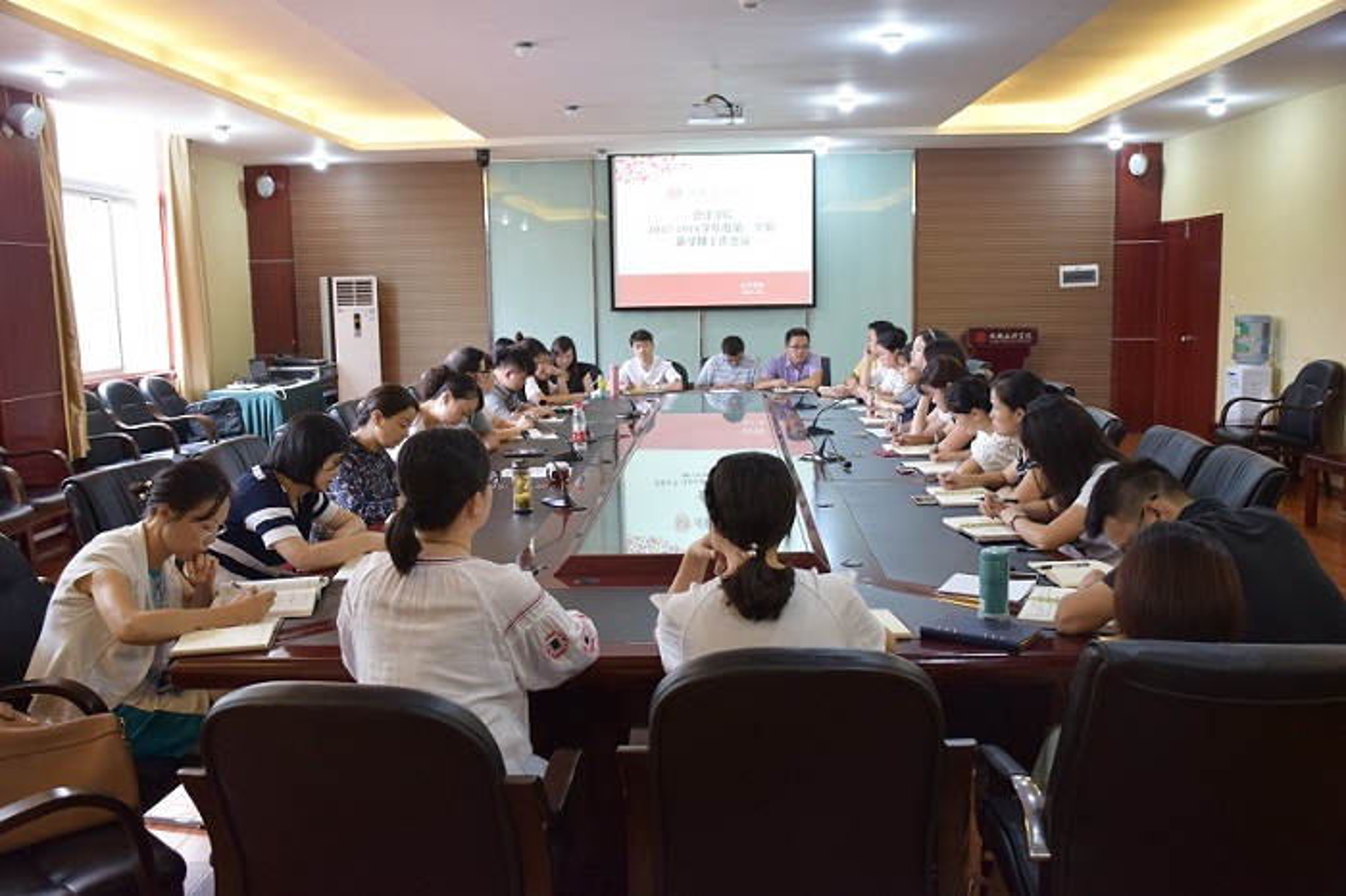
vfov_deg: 39.9
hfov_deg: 57.2
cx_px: 673
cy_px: 448
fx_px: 1233
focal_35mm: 33
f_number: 4.5
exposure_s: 1/80
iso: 1000
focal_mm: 22
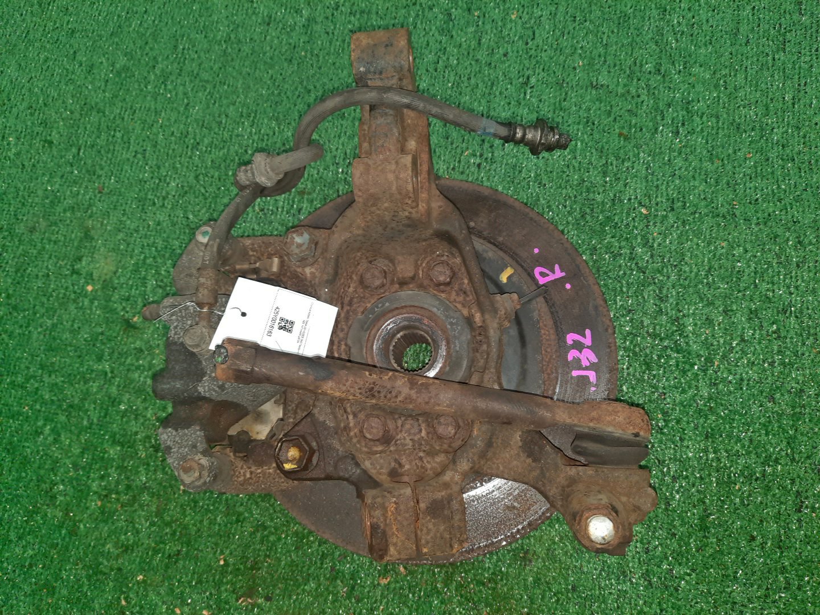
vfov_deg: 54.9
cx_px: 410
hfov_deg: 69.4
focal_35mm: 25
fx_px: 592
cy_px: 308
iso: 312
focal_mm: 4.6
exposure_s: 1/25
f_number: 2
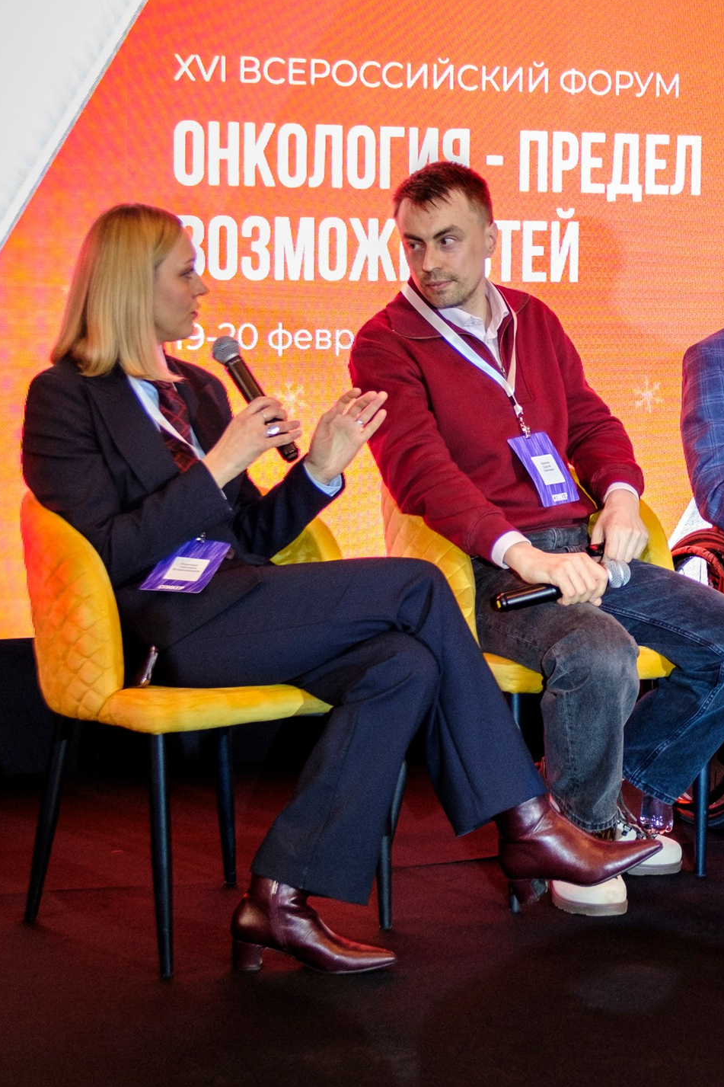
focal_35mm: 86
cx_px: 796
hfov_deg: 15.5
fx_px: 2595
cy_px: 435
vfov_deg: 23.6
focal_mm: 23
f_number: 2
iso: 1000
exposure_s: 1/160
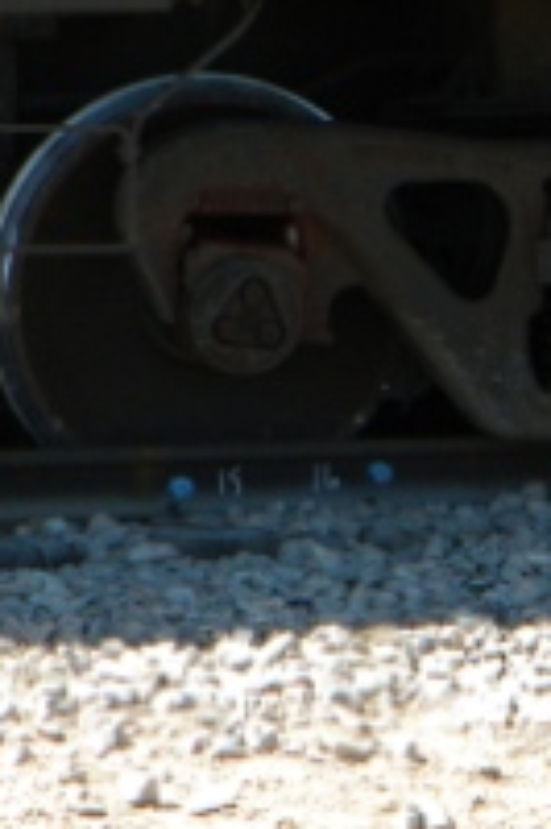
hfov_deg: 3.6
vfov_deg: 5.4
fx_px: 8831
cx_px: 493
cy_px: 356
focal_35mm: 384
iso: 173
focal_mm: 29.8
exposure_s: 1/498
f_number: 5.1
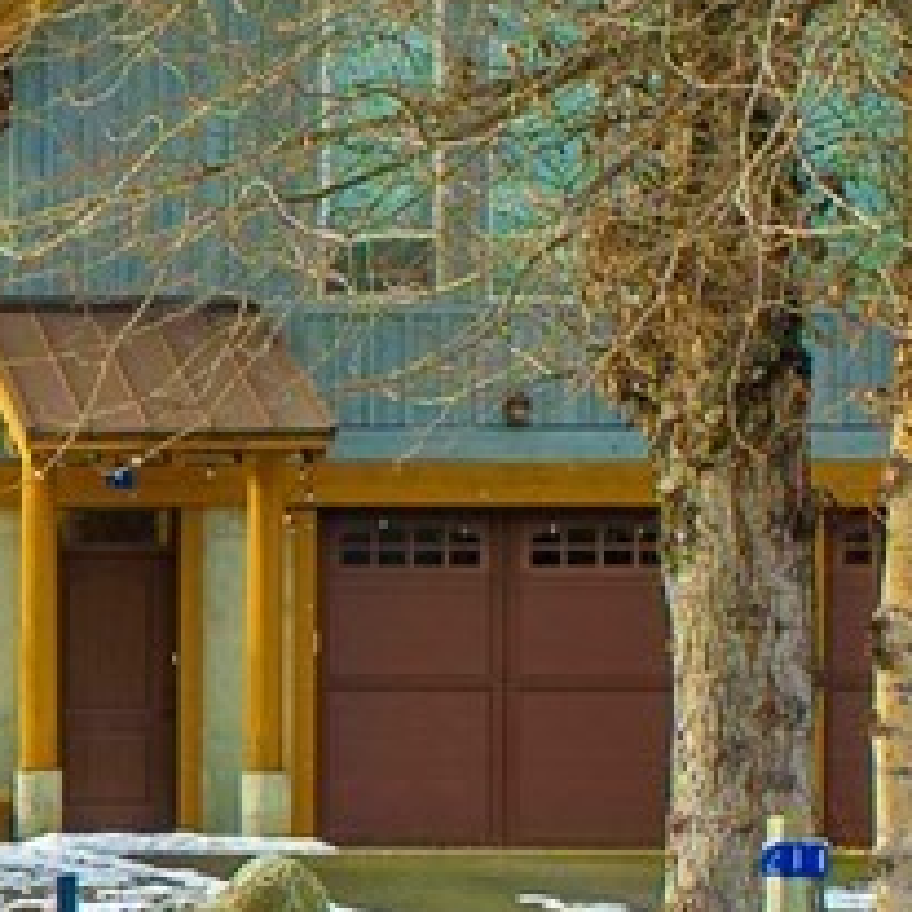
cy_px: 877
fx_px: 4978
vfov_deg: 10.4
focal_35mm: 167
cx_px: -1196
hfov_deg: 9.4
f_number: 7.1
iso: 80
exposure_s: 1/100
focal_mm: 24
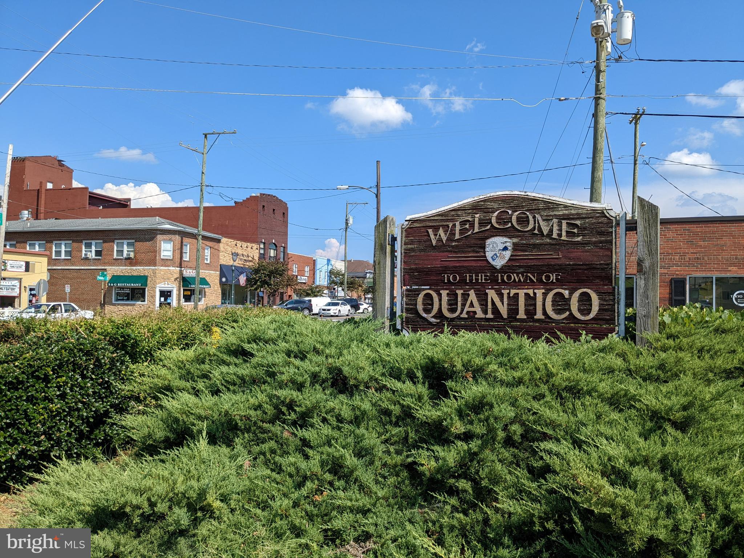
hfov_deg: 65.3
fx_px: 580
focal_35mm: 27
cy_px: 279
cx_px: 372
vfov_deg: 51.4
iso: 52
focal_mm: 4.38
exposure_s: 1/3344
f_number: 1.73
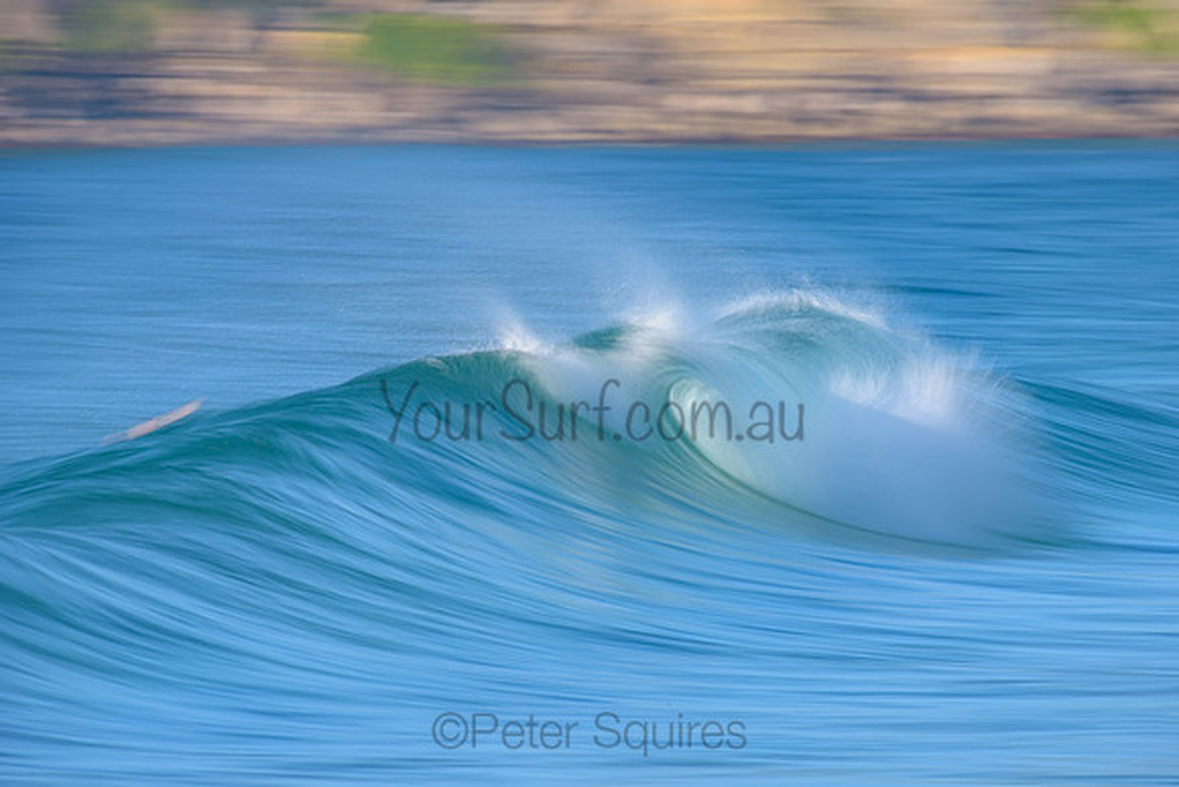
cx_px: 590
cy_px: 394
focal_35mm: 500
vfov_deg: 2.8
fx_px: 16378
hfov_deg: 4.1
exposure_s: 1/6
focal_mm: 500
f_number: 13
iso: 31
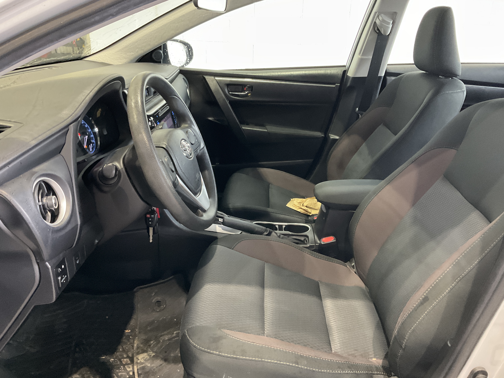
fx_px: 422
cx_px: 252
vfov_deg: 48.2
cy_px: 189
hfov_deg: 61.7
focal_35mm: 29
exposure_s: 1/40
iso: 250
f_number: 1.8
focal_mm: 3
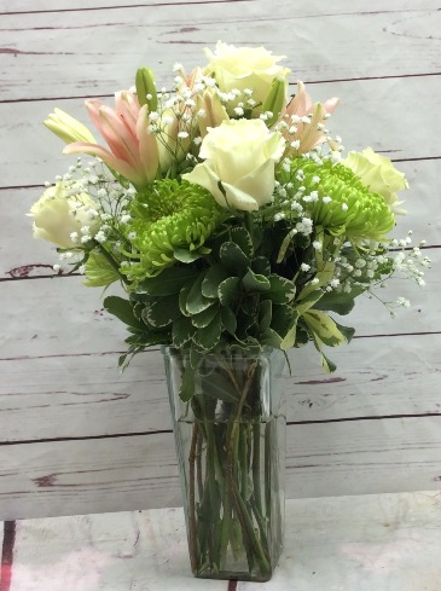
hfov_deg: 44.0
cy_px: 296
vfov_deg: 56.9
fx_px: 545
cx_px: 220
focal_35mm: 32
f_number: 2.4
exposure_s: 1/30
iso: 32
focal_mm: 3.3
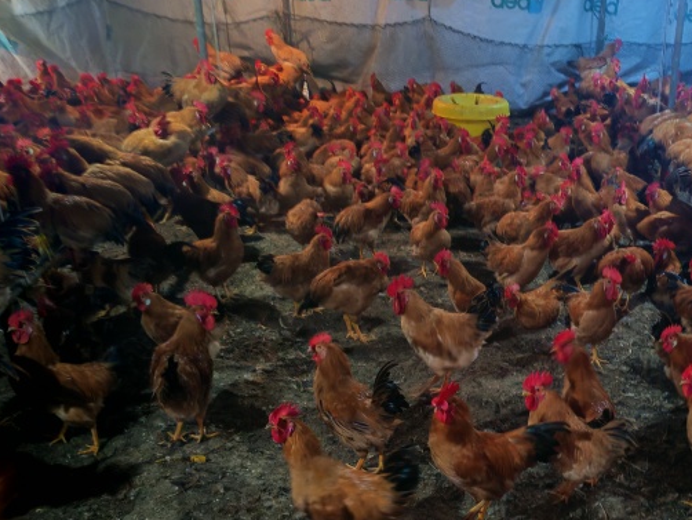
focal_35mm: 43
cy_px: 382
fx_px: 860
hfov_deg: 42.2
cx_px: 536
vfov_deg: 33.0
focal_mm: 5.52
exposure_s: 1/17
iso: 2500
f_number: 1.95
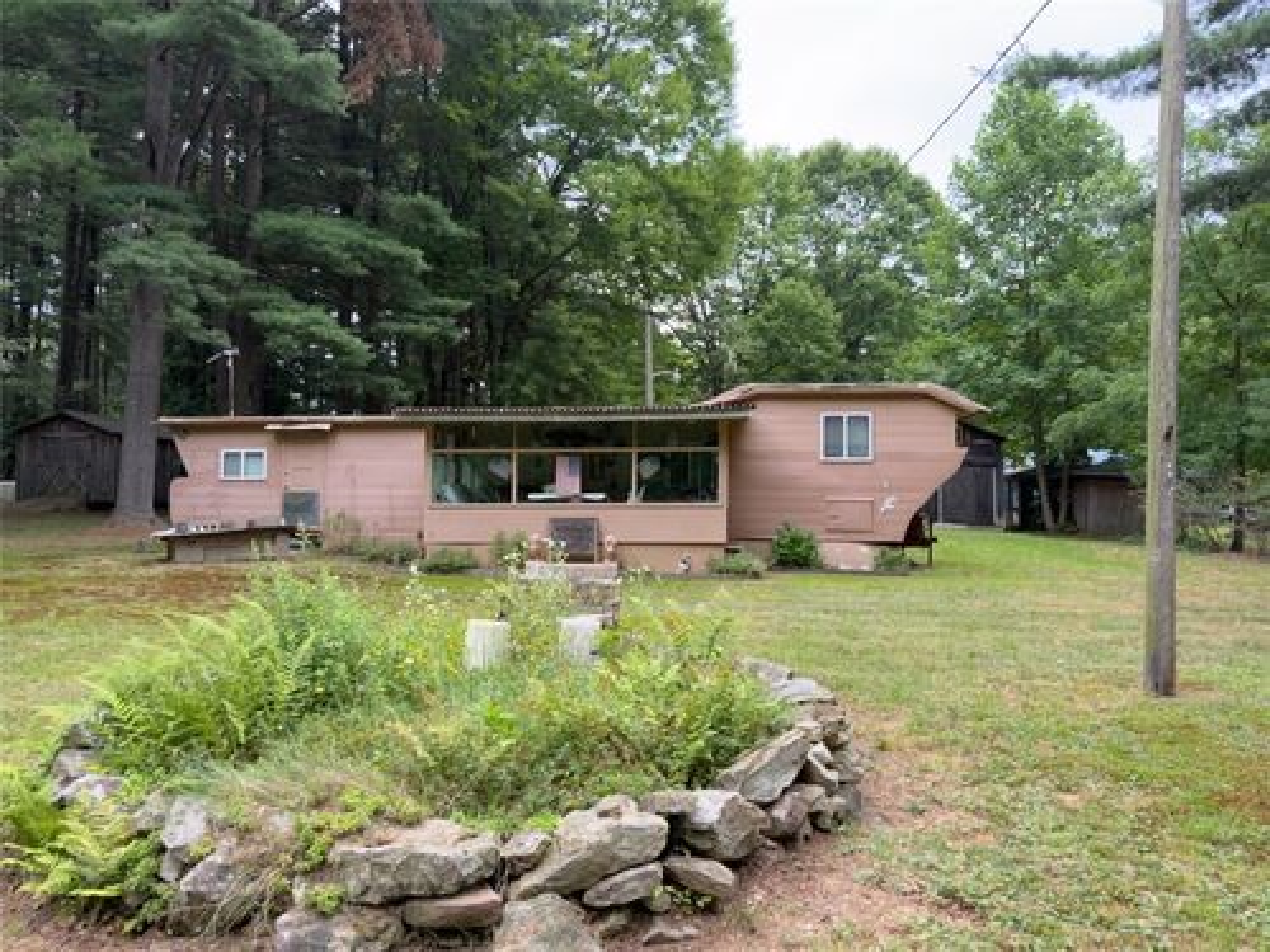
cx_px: 635
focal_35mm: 24
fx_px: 881
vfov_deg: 56.8
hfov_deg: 71.6
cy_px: 476
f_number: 1.78
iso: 100
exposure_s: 1/496
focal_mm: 6.76
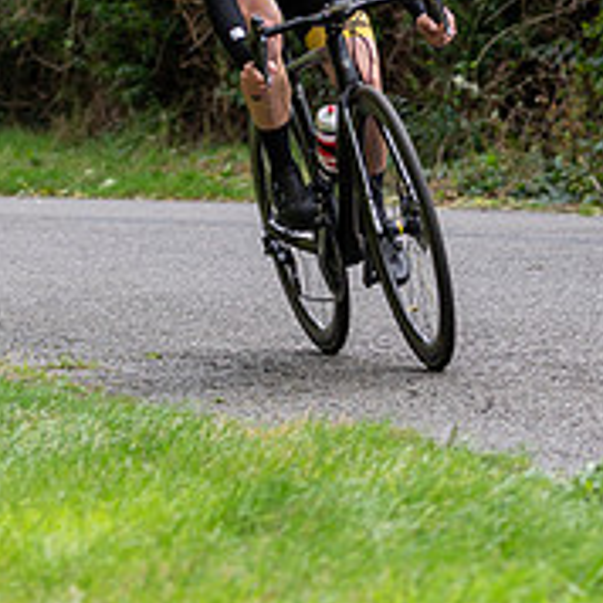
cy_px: -14
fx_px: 6050
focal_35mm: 307
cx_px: 258
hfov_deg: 5.7
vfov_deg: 5.7
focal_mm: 75
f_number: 3.2
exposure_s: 1/400
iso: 160
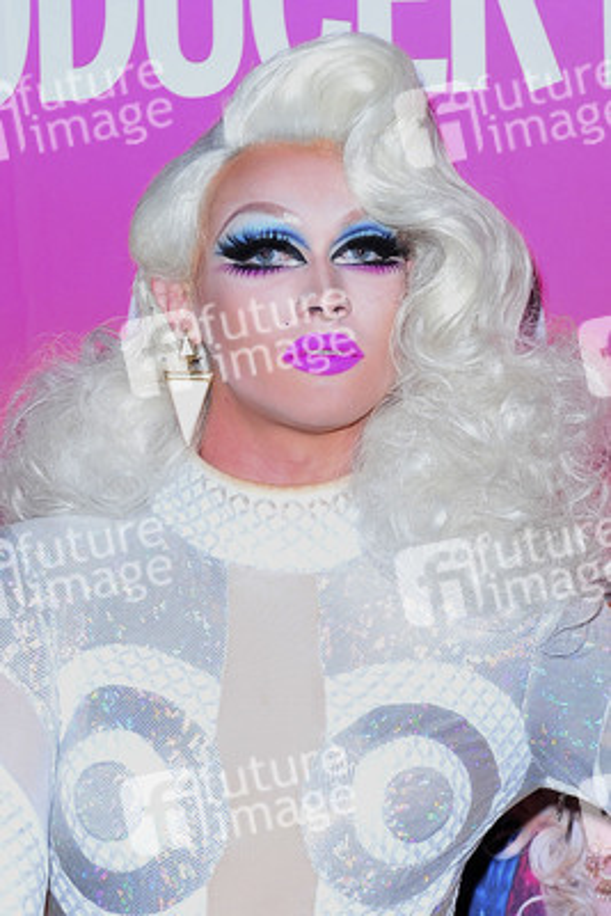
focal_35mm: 50
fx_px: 1272
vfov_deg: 39.6
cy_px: 458
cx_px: 306
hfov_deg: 27.0
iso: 400
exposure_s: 1/320
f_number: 4
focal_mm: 50
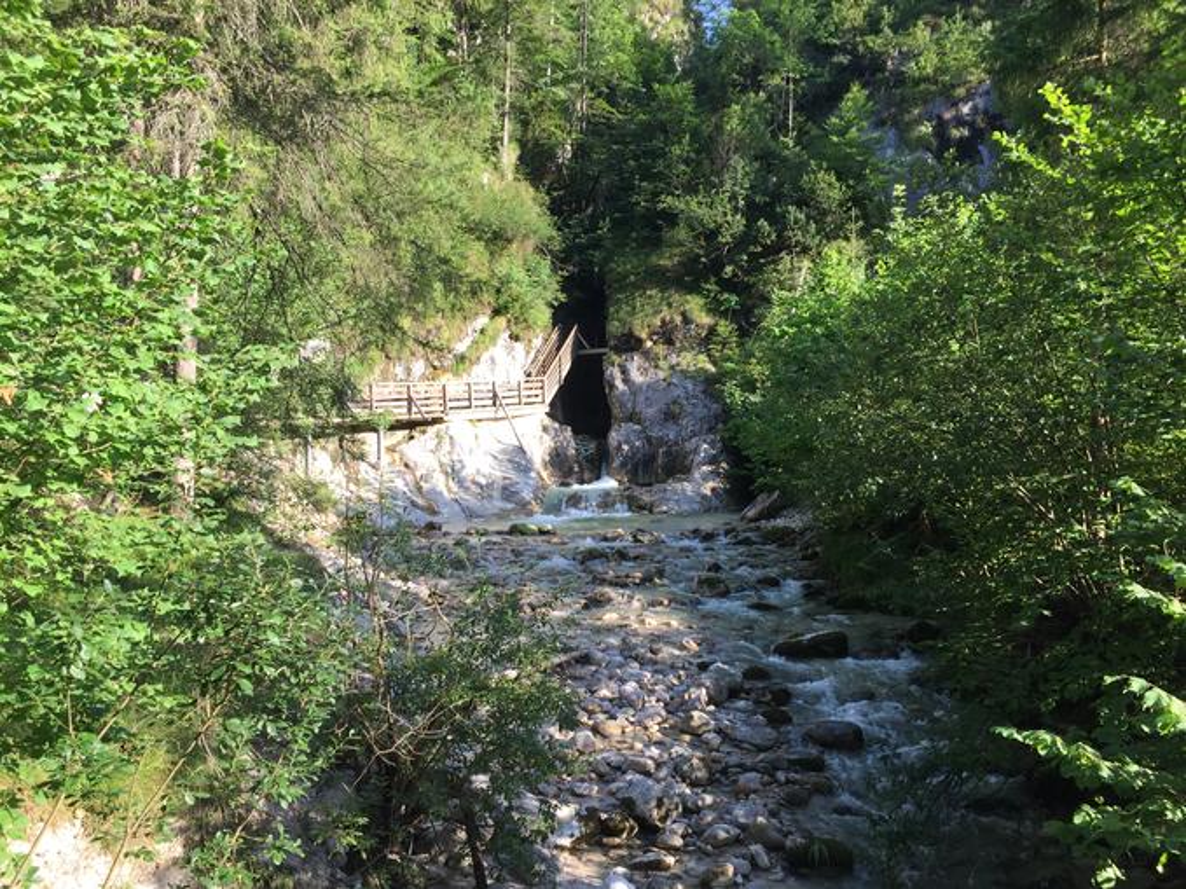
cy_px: 444
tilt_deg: +0.3
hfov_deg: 61.7
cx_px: 593
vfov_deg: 48.2
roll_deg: +0.0
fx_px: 993
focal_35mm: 29
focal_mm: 4.15
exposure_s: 1/257
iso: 32
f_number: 2.2
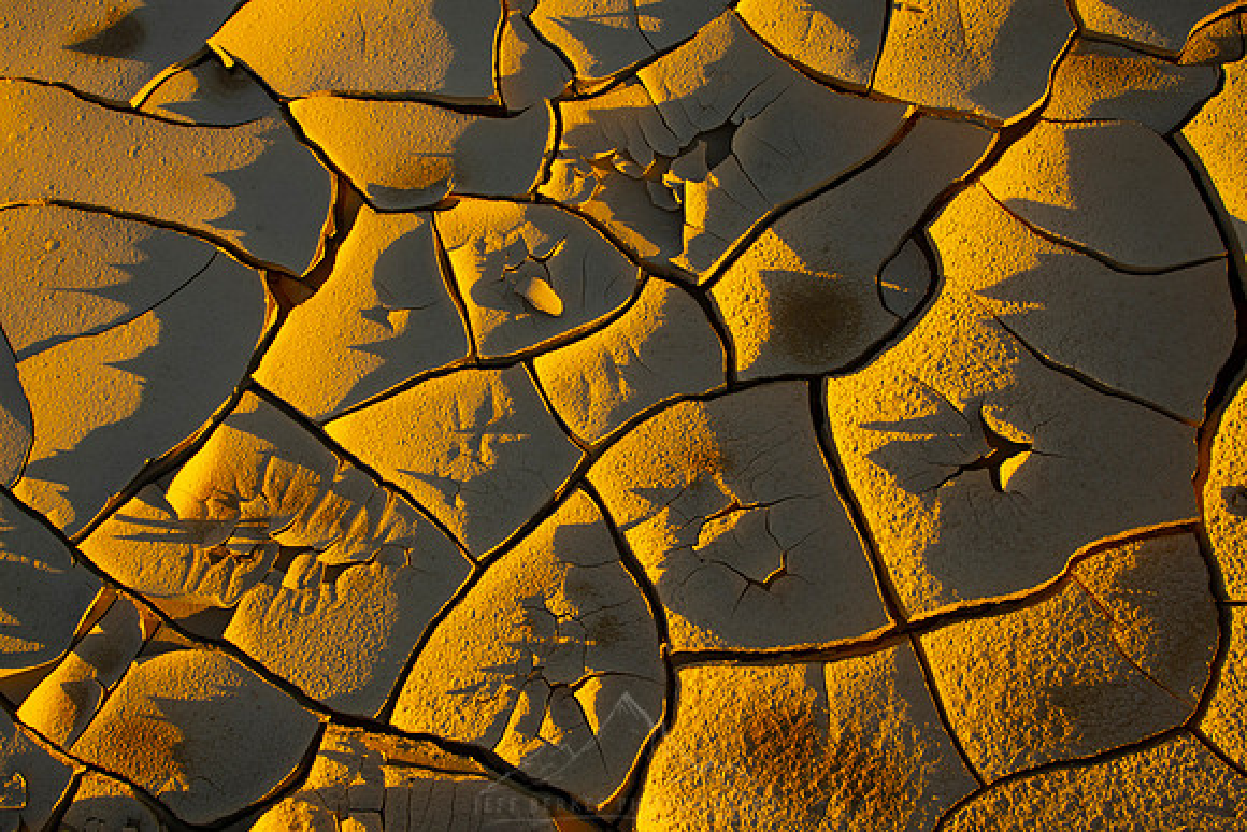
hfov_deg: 73.7
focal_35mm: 24
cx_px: 624
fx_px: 831
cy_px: 416
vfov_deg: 53.2
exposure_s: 1/80
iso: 200
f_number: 14
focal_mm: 24
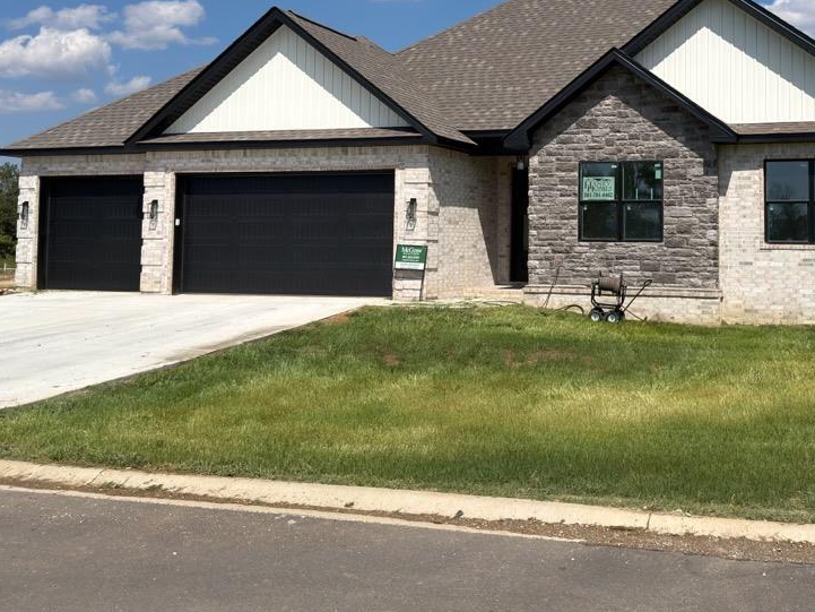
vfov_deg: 32.5
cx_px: 519
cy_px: 180
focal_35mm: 44
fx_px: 1036
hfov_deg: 42.6
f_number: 1.78
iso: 64
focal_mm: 6.76
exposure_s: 1/6897
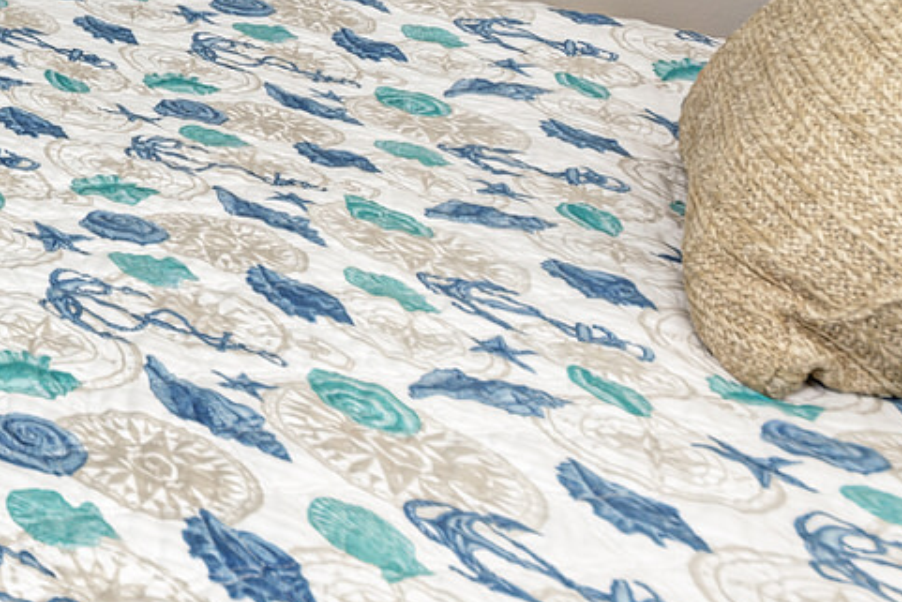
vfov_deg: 16.8
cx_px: -849
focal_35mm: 64
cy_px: -548
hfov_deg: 19.6
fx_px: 1604
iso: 100
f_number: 7.1
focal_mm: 14
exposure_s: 1/25
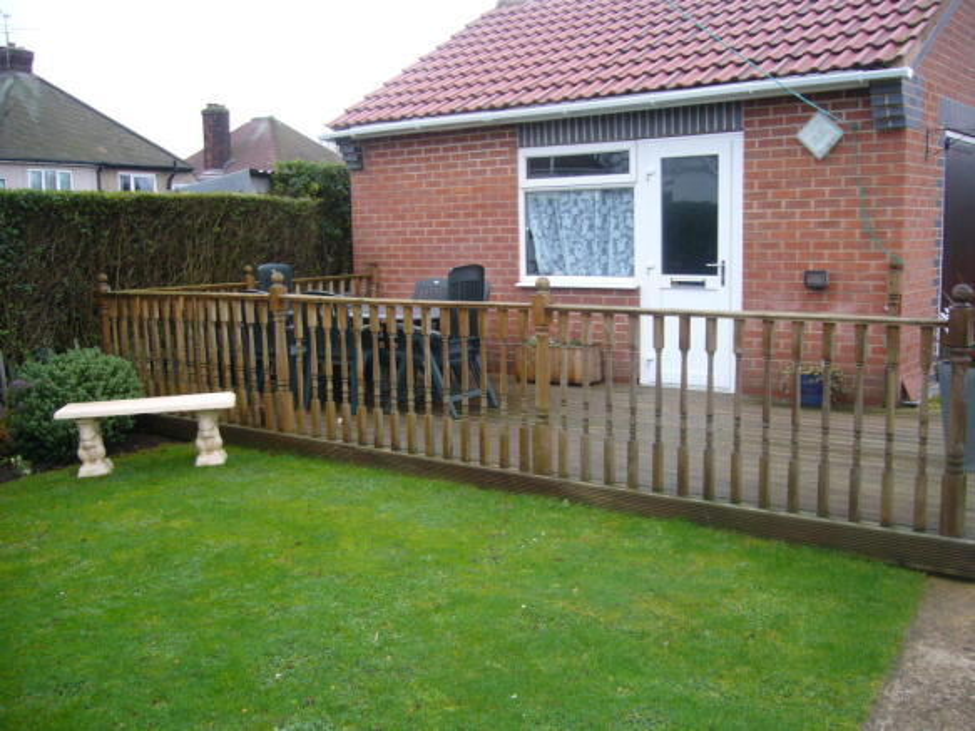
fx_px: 986
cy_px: 366
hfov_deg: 52.6
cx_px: 488
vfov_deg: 40.7
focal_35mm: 35
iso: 80
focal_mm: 5.8
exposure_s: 1/80
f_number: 2.8
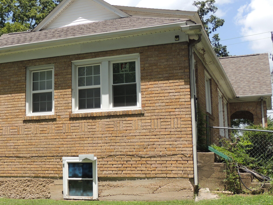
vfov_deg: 28.0
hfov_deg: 35.9
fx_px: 410
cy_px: 107
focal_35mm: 52
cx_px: 65
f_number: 3.2
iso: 100
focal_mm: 5.8
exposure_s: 1/1000
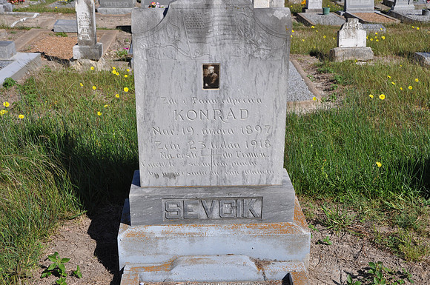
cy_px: 142
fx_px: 573
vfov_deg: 28.0
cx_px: 215
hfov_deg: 41.2
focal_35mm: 48
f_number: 9
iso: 200
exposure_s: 1/320
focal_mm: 32
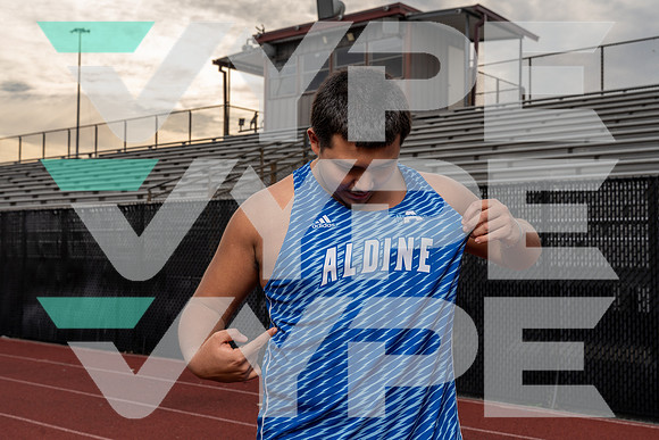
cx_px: 330
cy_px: 220
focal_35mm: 46
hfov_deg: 42.7
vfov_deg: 29.3
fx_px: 842
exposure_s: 1/200
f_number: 8
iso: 100
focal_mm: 46
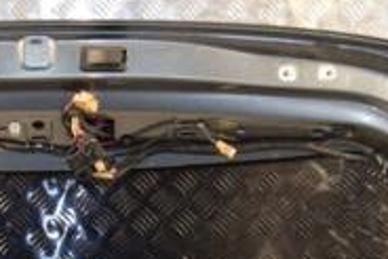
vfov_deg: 12.8
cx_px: 51
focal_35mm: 103
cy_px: 373
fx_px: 1107
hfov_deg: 19.6
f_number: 5
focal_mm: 21
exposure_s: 1/160
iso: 800
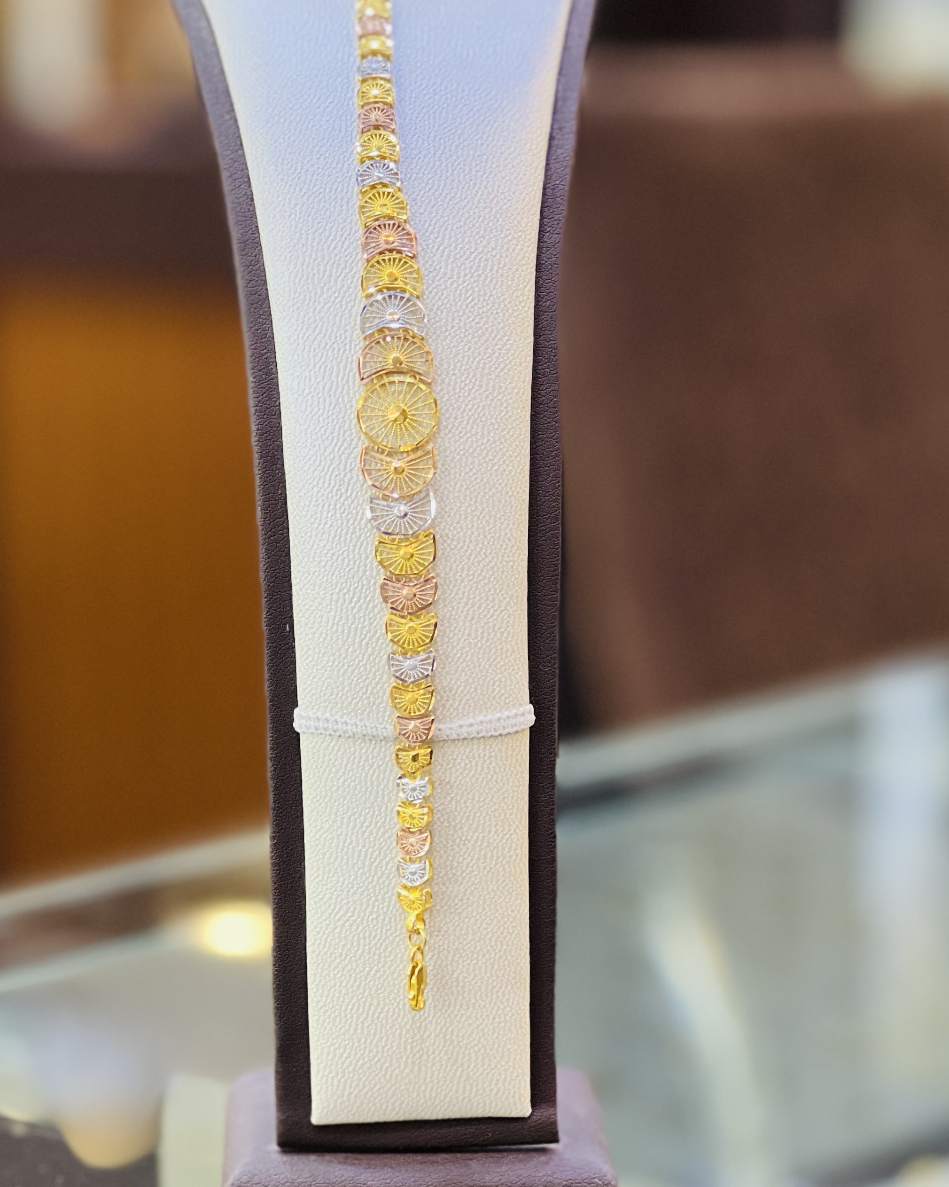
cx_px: 367
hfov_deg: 12.8
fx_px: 4213
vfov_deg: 16.0
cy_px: 523
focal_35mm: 120
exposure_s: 1/50
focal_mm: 9
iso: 160
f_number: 2.8
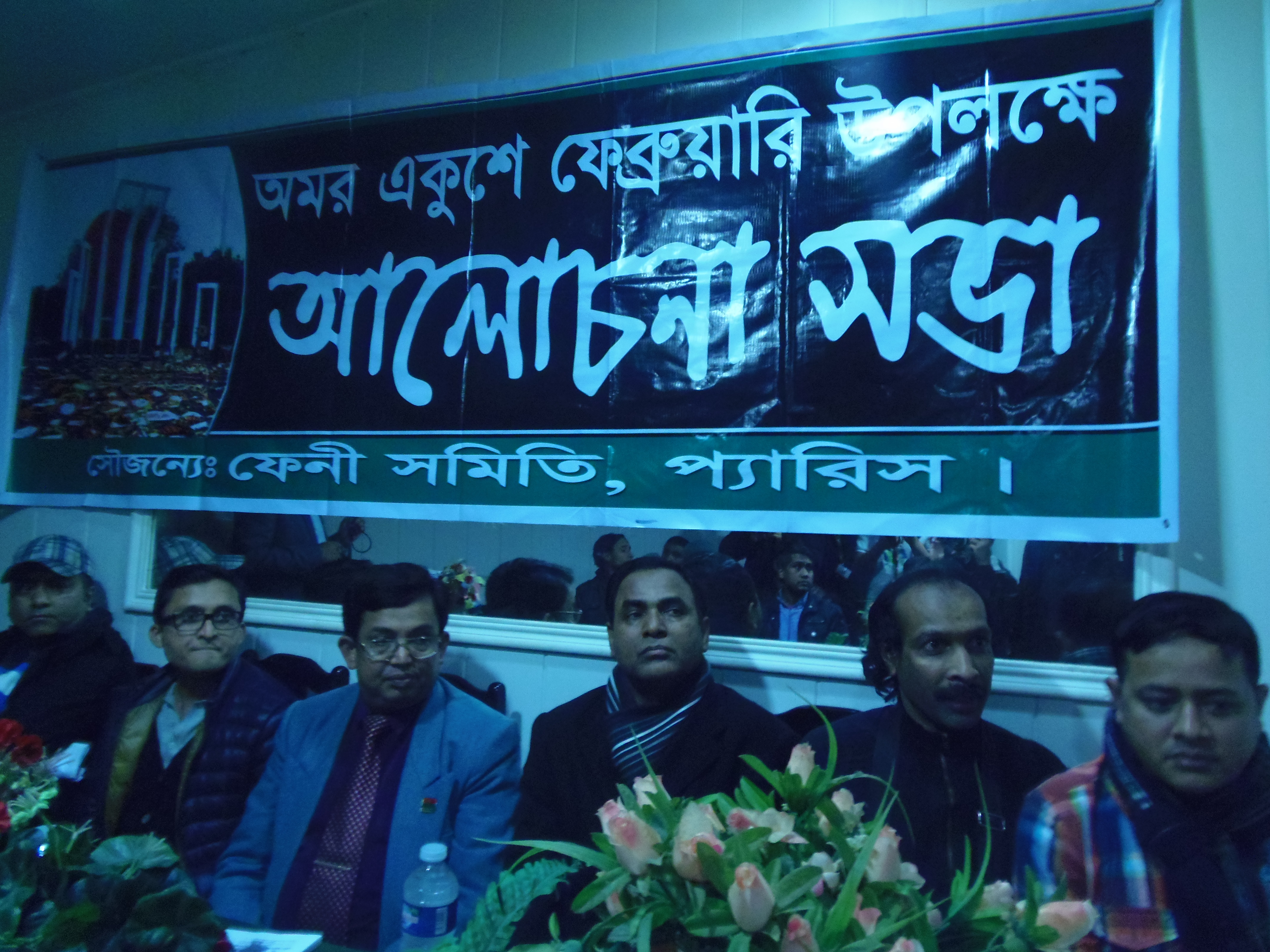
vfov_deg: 56.8
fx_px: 881
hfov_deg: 71.6
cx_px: 635
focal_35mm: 24
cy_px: 476
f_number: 2.9
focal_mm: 4.3
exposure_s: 1/20
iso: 400
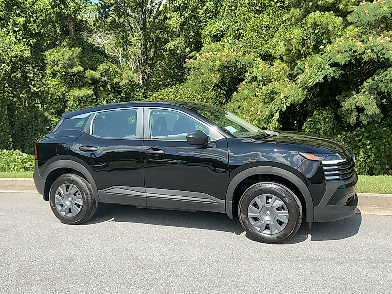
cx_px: 196
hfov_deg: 61.7
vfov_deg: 48.2
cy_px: 147
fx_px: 328
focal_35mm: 29
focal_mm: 3
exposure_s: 1/962
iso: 25
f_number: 1.8
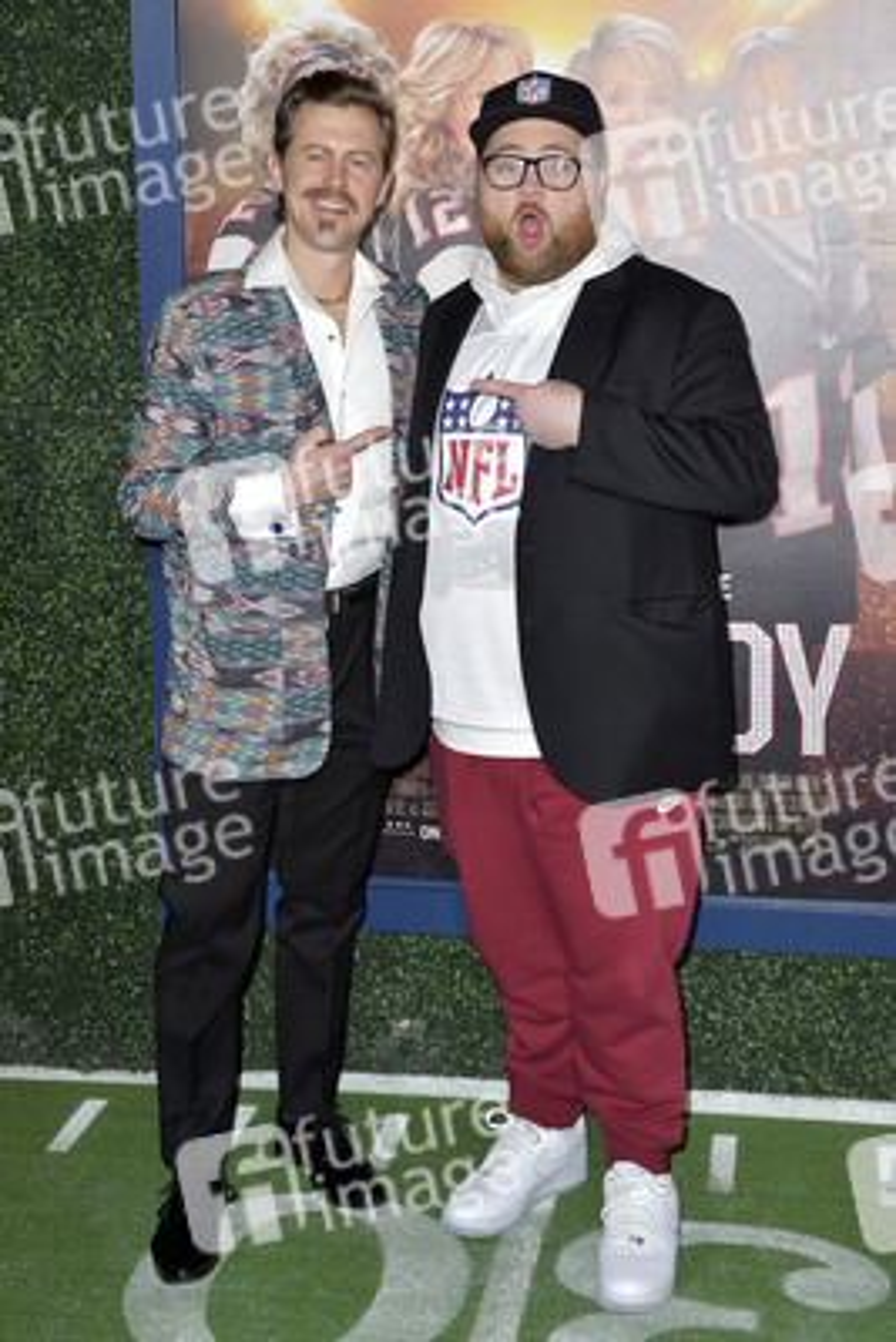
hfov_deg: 30.5
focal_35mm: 44
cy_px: 671
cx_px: 448
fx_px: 1641
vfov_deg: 44.5
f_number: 6.3
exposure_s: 1/250
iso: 500
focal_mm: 44
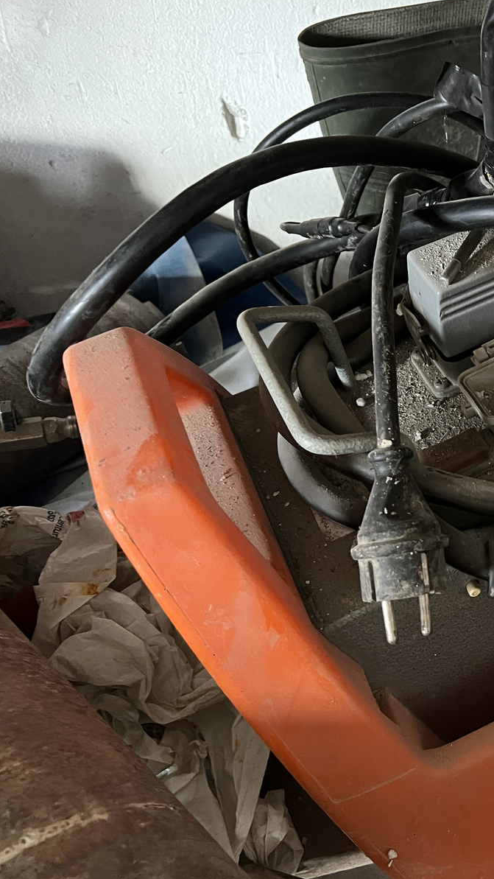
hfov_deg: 28.0
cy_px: 439
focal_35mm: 38
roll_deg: -4.4
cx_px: 565
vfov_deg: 52.8
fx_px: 885
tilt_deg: -41.7
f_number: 1.5
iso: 640
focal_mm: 5.7
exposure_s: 1/30
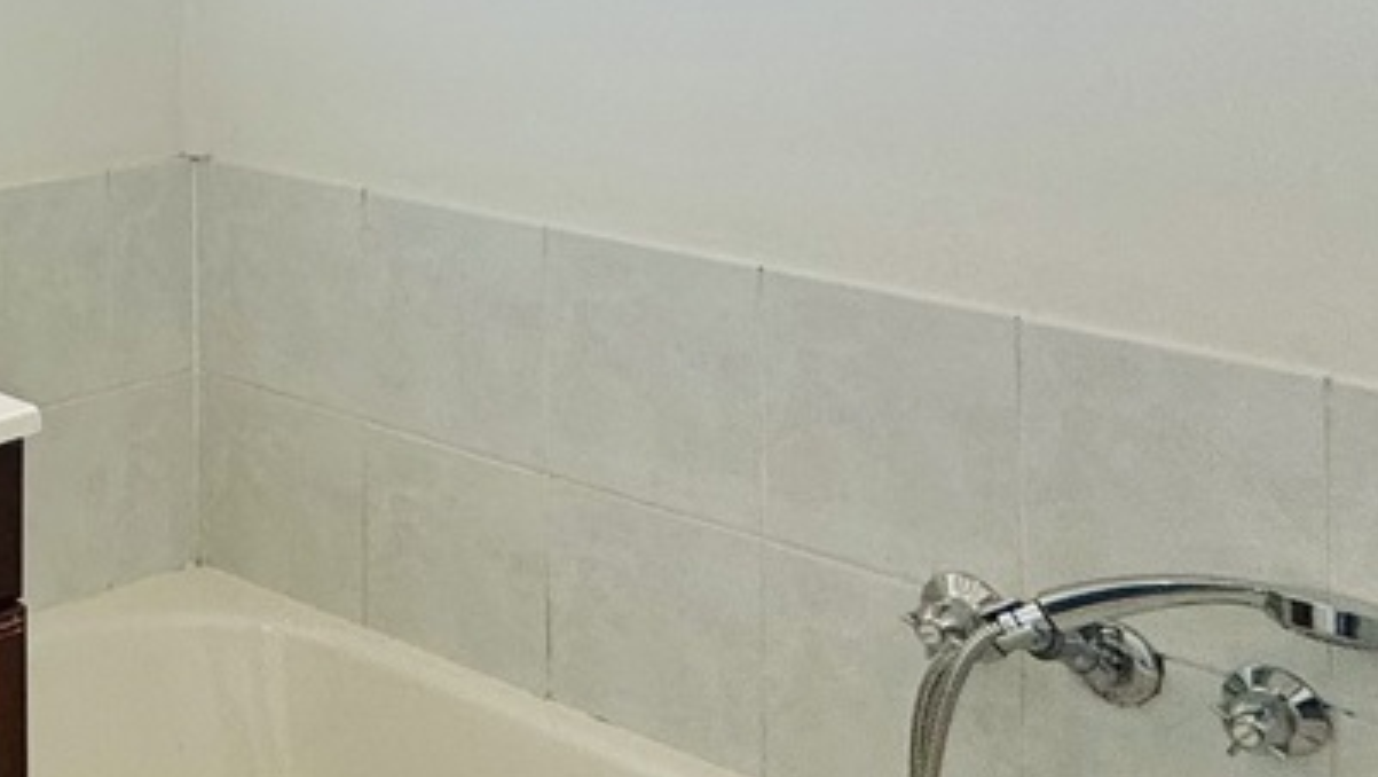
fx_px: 2084
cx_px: -515
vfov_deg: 19.4
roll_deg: +1.3
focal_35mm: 57
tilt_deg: +0.4
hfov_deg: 28.4
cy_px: -256
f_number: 2.2
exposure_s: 1/99
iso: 50
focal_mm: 2.22
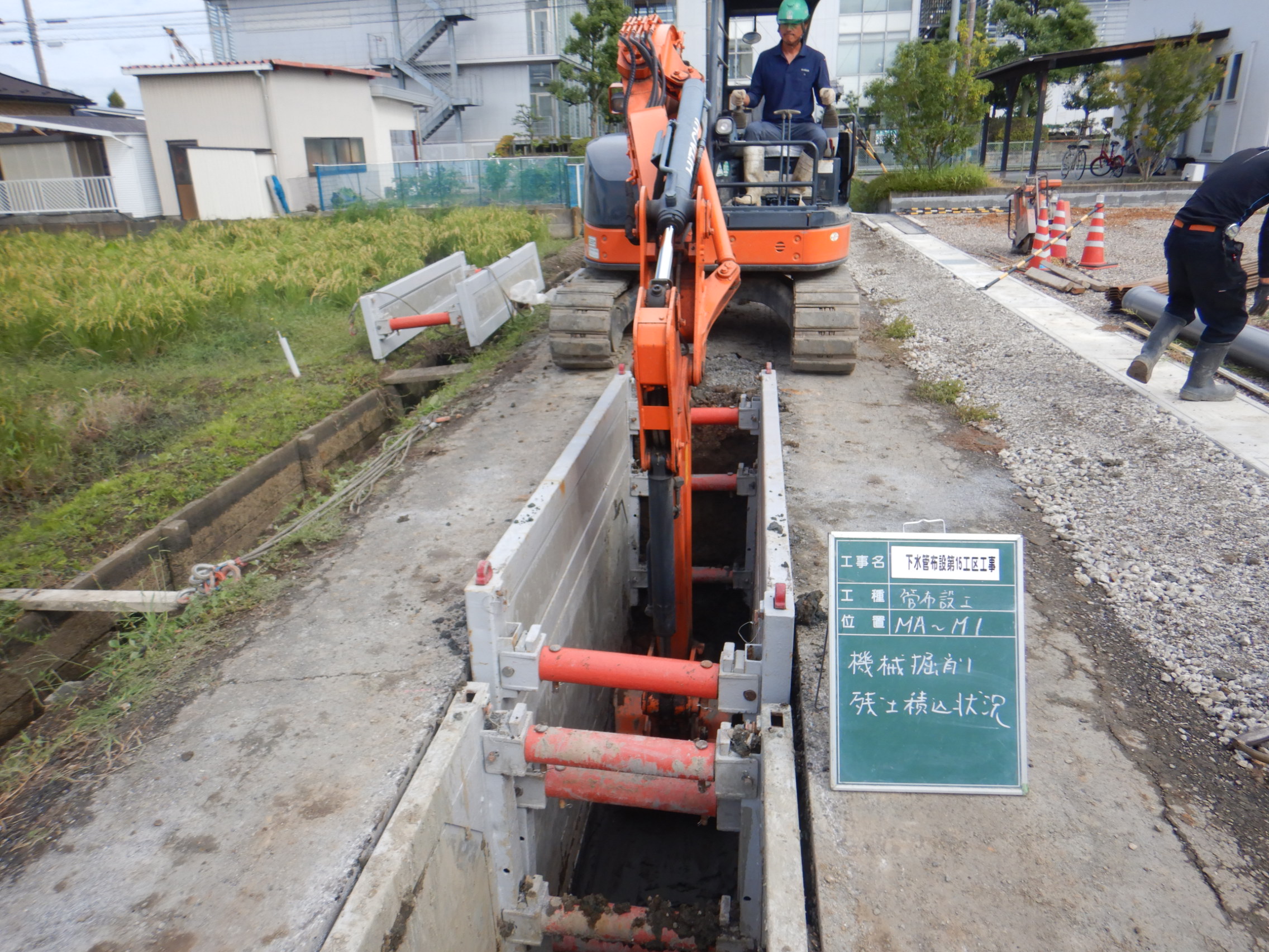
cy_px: 476
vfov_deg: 56.8
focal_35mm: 24
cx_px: 634
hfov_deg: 71.6
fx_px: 880
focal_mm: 4.3
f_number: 2.8
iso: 125
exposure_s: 1/800
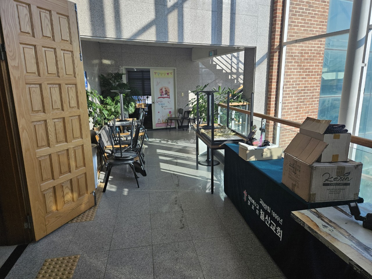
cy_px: 140
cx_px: 186
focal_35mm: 23
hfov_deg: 73.9
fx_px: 247
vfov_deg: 58.9
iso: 50
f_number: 1.8
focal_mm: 5.4
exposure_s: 1/1111
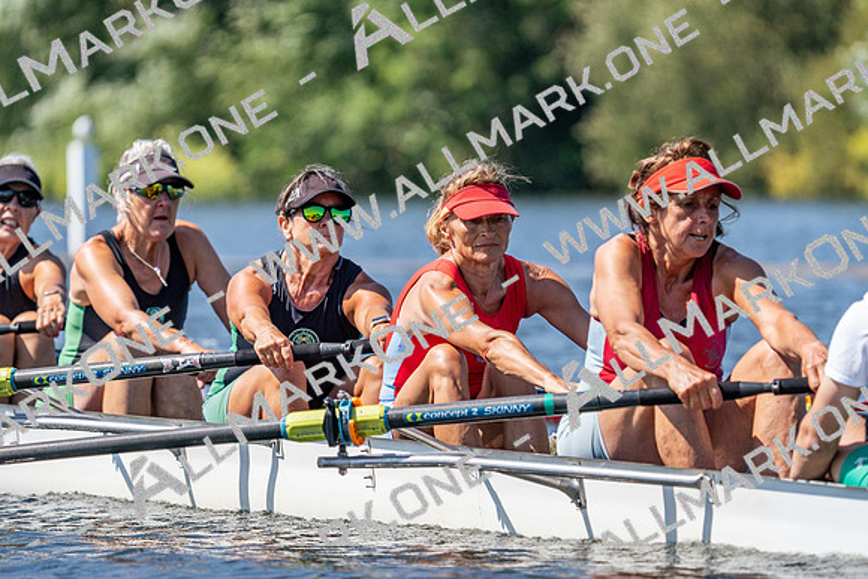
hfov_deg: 5.3
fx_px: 9429
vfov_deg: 3.5
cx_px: 434
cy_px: 290
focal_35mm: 391
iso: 320
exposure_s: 1/2000
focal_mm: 391
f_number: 6.3
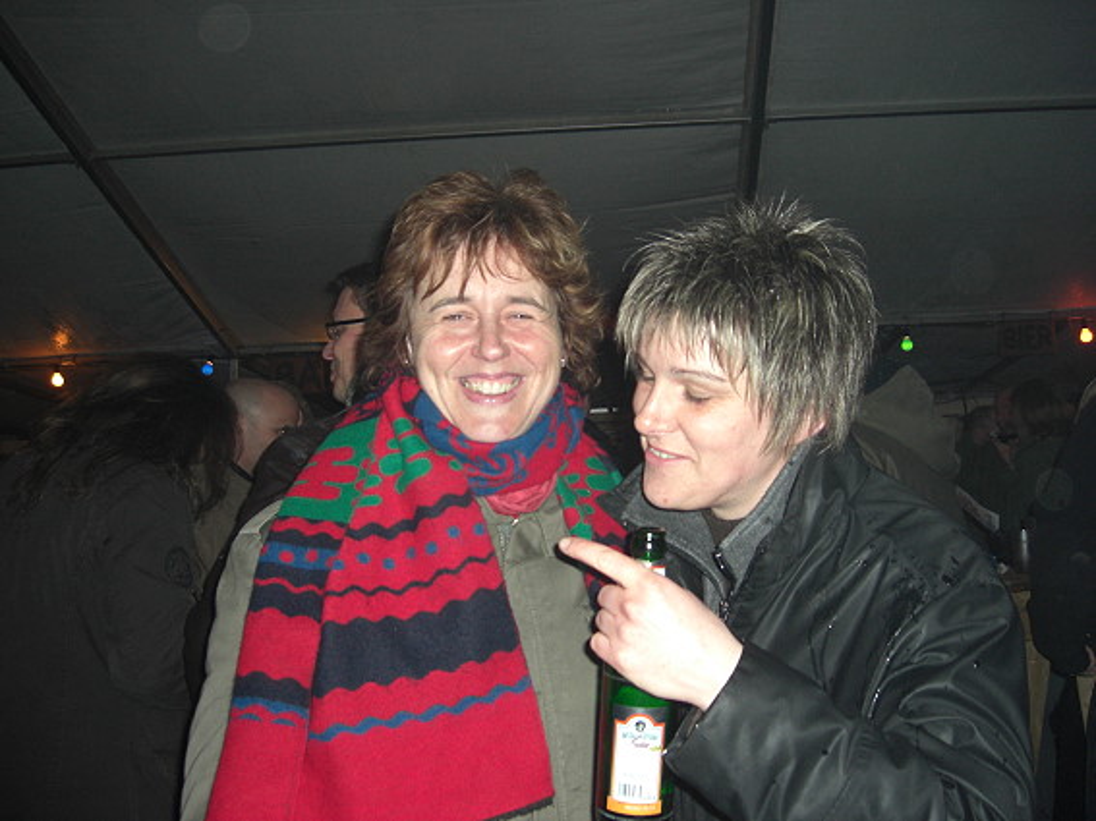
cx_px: 548
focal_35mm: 38
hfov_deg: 49.0
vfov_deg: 37.7
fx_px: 1203
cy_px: 410
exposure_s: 1/60
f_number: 2.8
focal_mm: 7.9
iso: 200
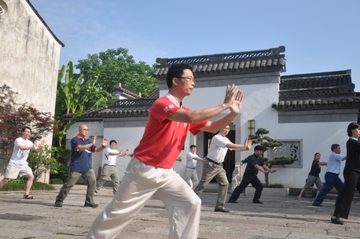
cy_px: 120
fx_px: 359
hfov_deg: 53.2
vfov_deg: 36.8
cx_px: 180
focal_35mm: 36
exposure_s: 1/1250
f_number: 3.8
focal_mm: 22
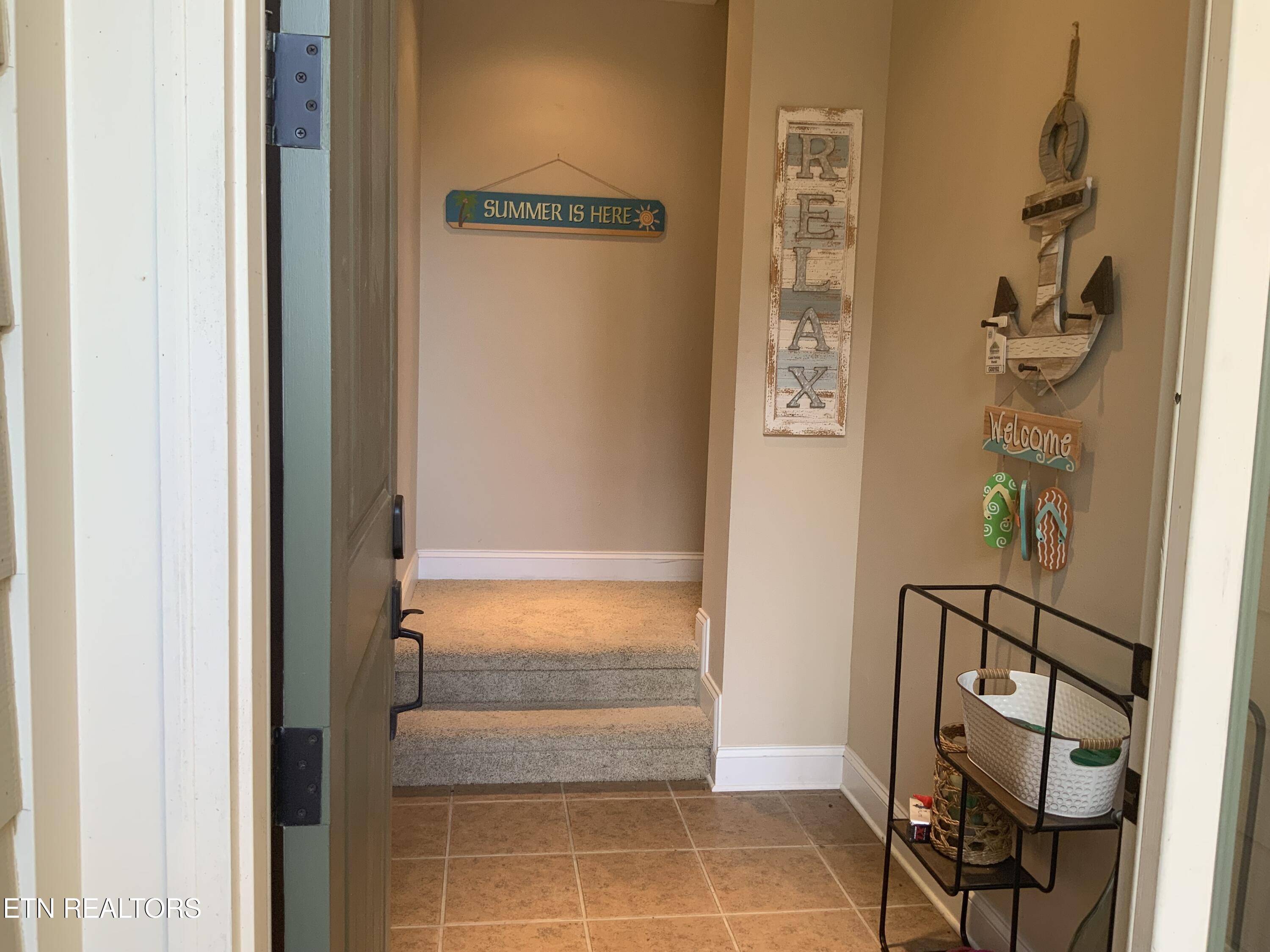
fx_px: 1064
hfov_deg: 61.7
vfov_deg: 48.2
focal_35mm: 29
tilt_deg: -4.8
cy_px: 476
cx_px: 635
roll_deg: -1.7
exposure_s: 1/60
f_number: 1.8
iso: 32
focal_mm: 3
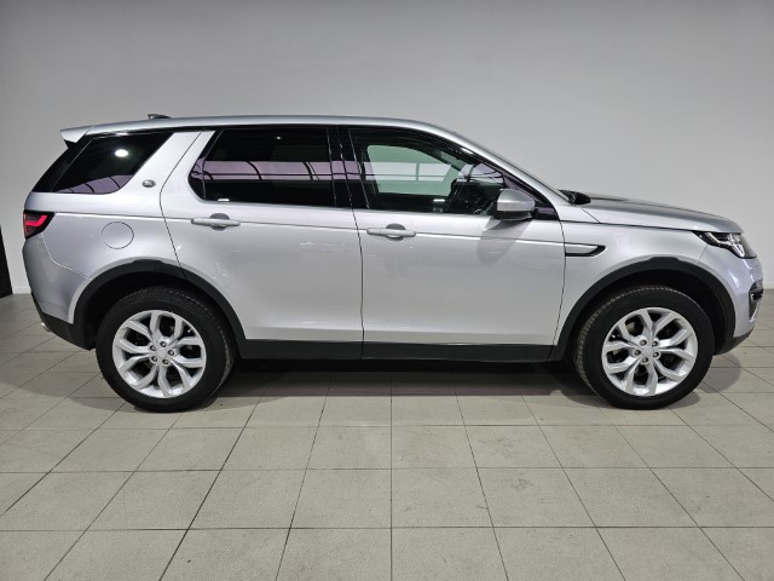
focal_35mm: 23
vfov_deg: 58.9
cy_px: 290
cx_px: 387
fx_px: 514
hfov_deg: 73.9
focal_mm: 6.3
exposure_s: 1/190
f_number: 1.7
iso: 100
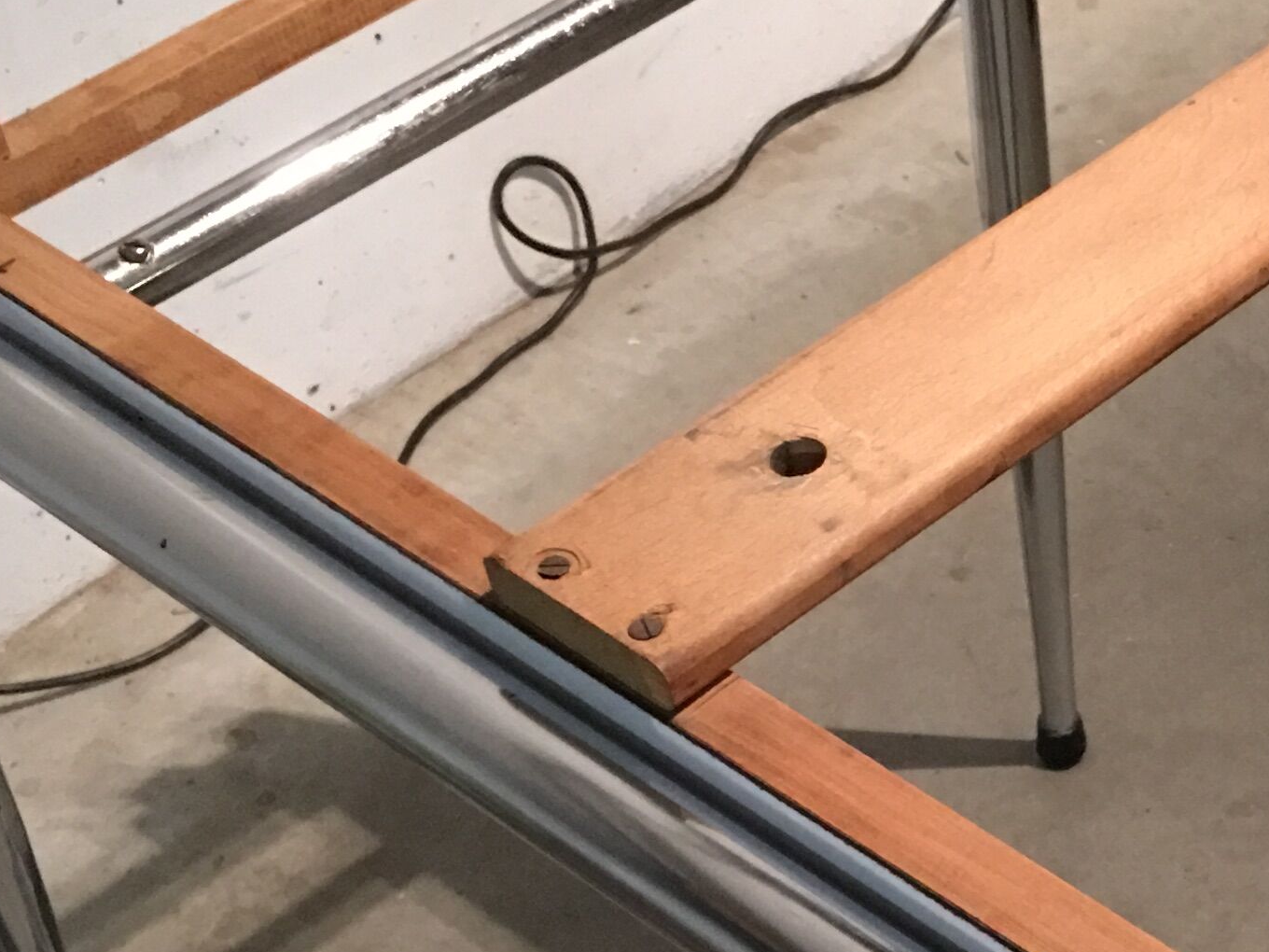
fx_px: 3153
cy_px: 944
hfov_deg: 21.8
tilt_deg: -47.0
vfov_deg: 16.8
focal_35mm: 86
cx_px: 1335
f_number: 2.2
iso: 125
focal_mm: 4.15
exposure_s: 1/8
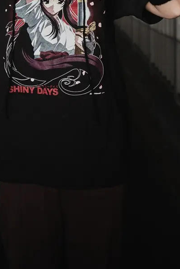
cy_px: 17
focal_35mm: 60
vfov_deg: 31.5
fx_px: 449
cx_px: 55
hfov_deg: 22.5
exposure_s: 1/200
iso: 250
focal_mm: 30
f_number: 2.8
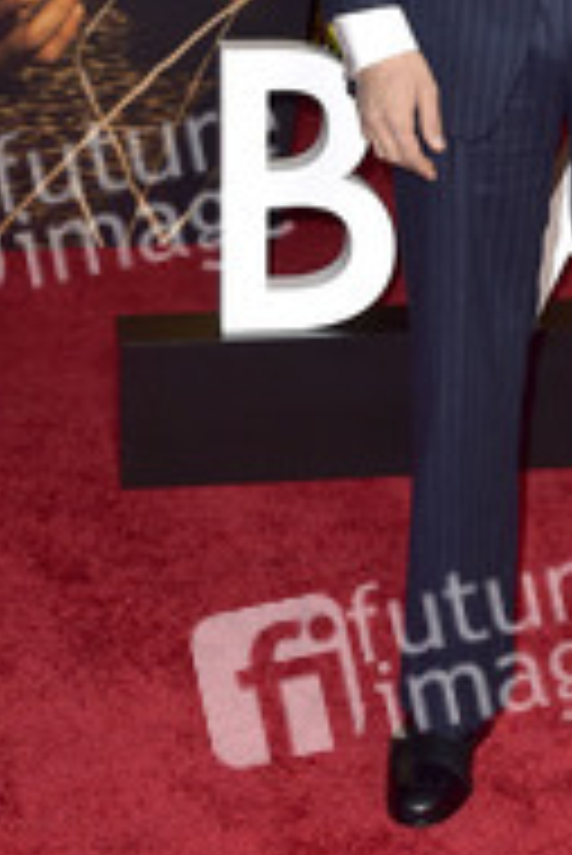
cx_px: 556
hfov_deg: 11.7
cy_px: -14
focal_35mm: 116
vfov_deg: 17.2
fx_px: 2759
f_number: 6.3
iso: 1000
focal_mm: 55
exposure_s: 1/250
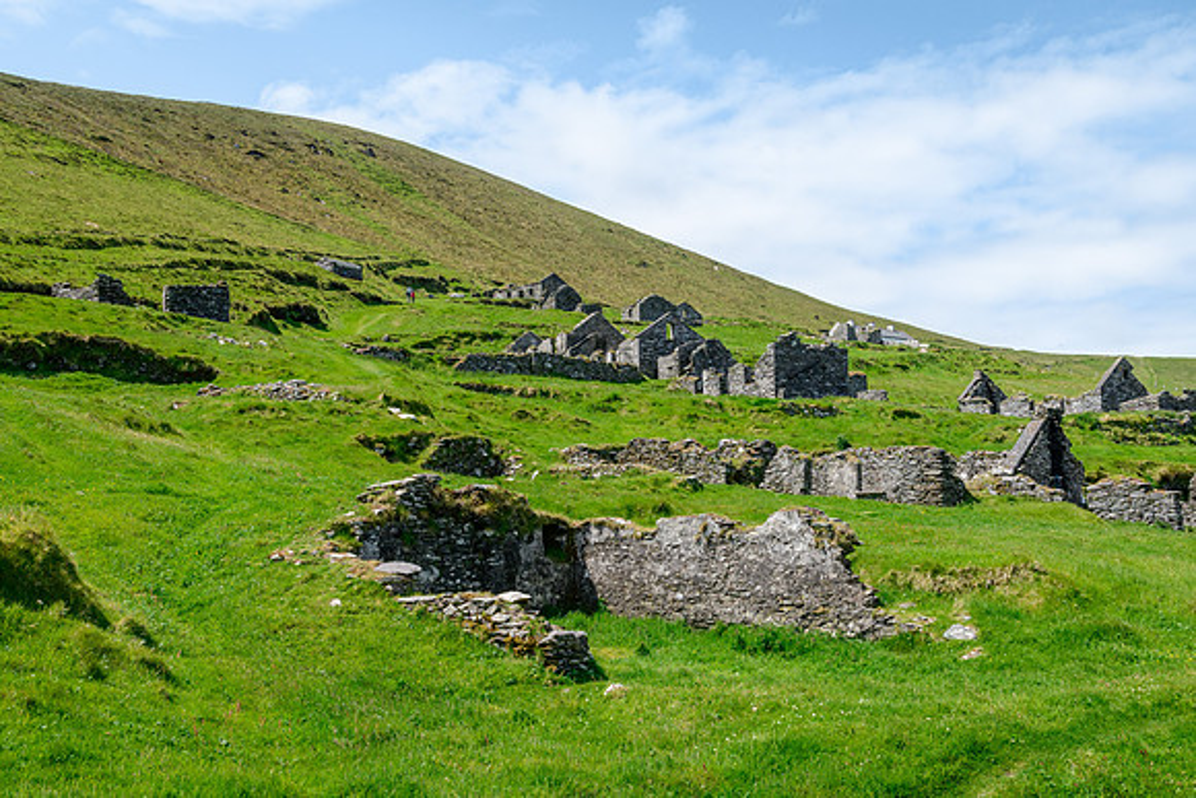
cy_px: 399
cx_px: 598
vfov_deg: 35.1
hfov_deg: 50.7
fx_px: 1263
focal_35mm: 38
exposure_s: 1/640
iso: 400
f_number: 11
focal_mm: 38
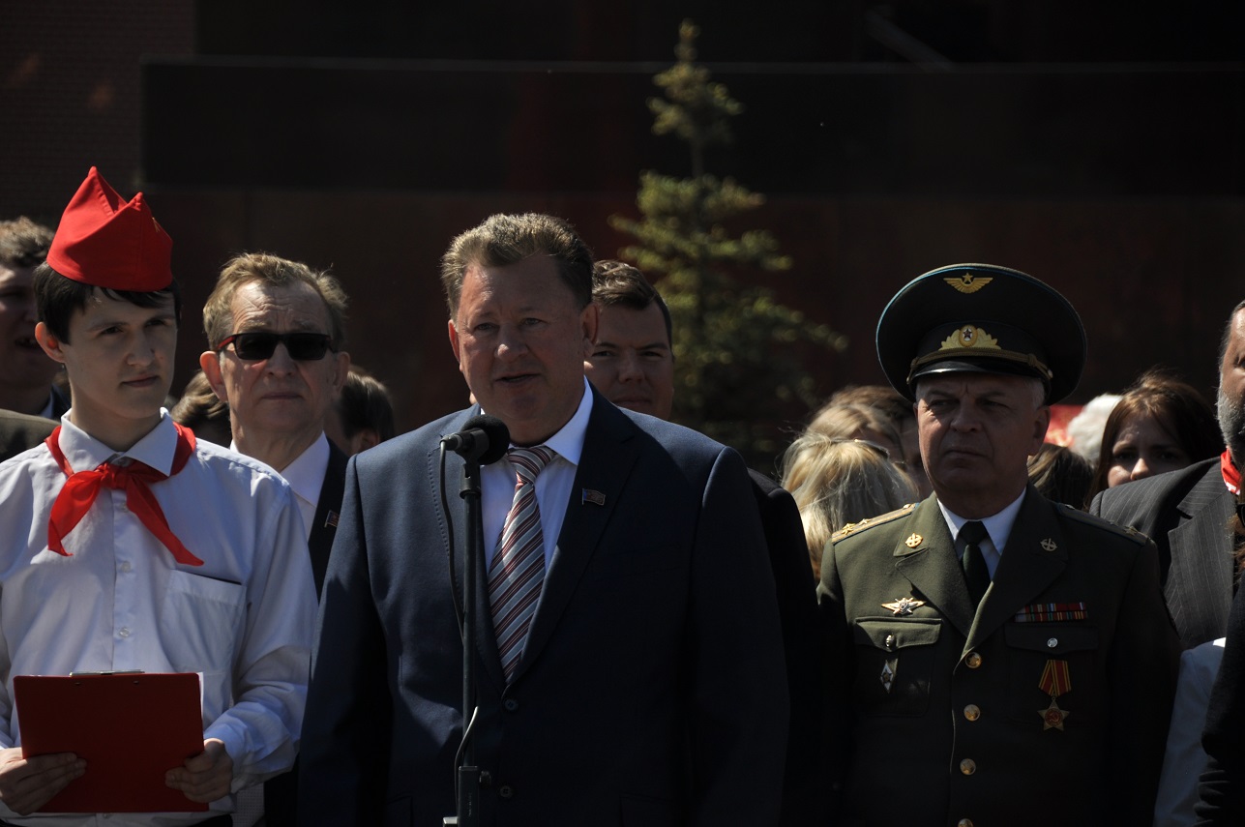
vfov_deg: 5.9
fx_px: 8031
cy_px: 414
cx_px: 622
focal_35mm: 232
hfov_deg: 8.9
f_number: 5.6
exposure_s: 1/1000
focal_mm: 155
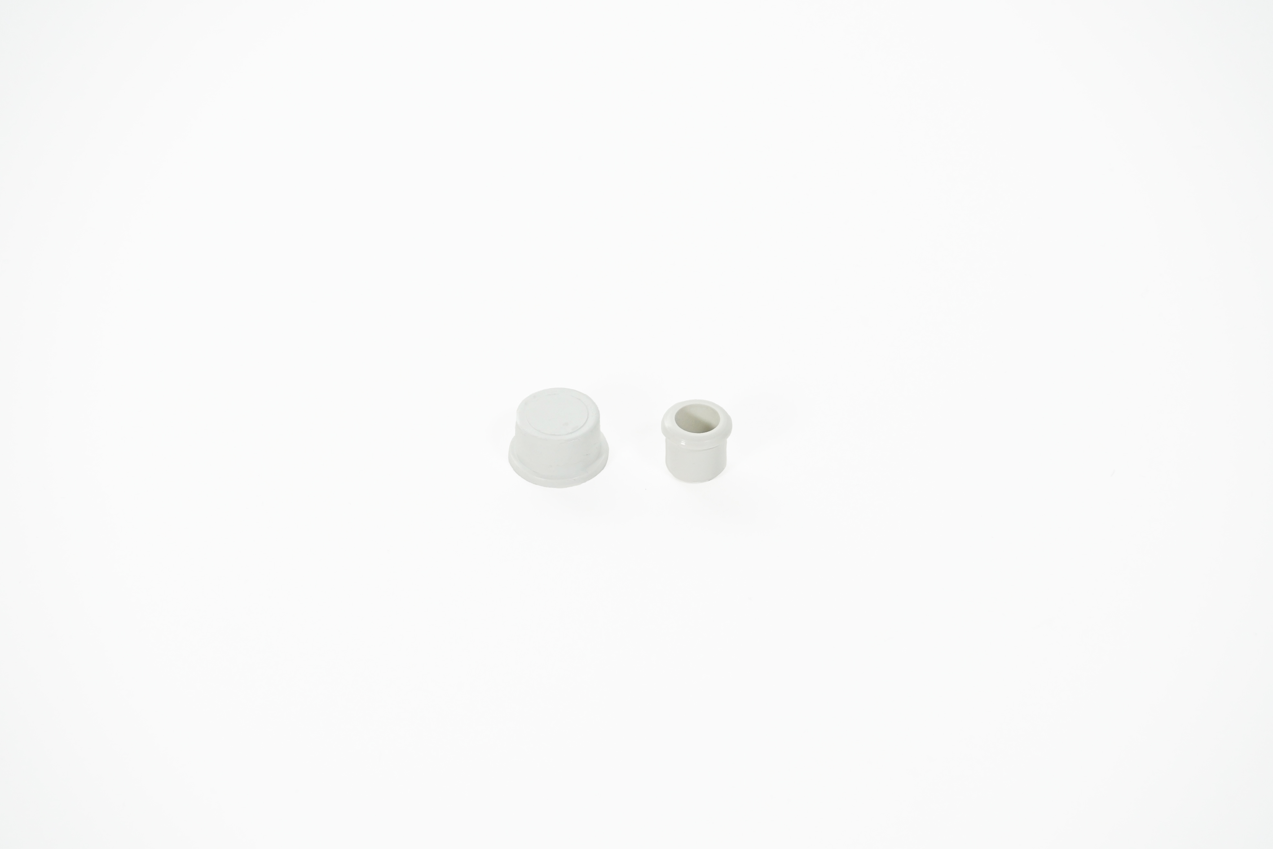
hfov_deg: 8.5
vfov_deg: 5.7
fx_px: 8592
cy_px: 424
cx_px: 636
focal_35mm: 243
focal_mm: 162
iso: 640
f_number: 6.3
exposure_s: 1/60
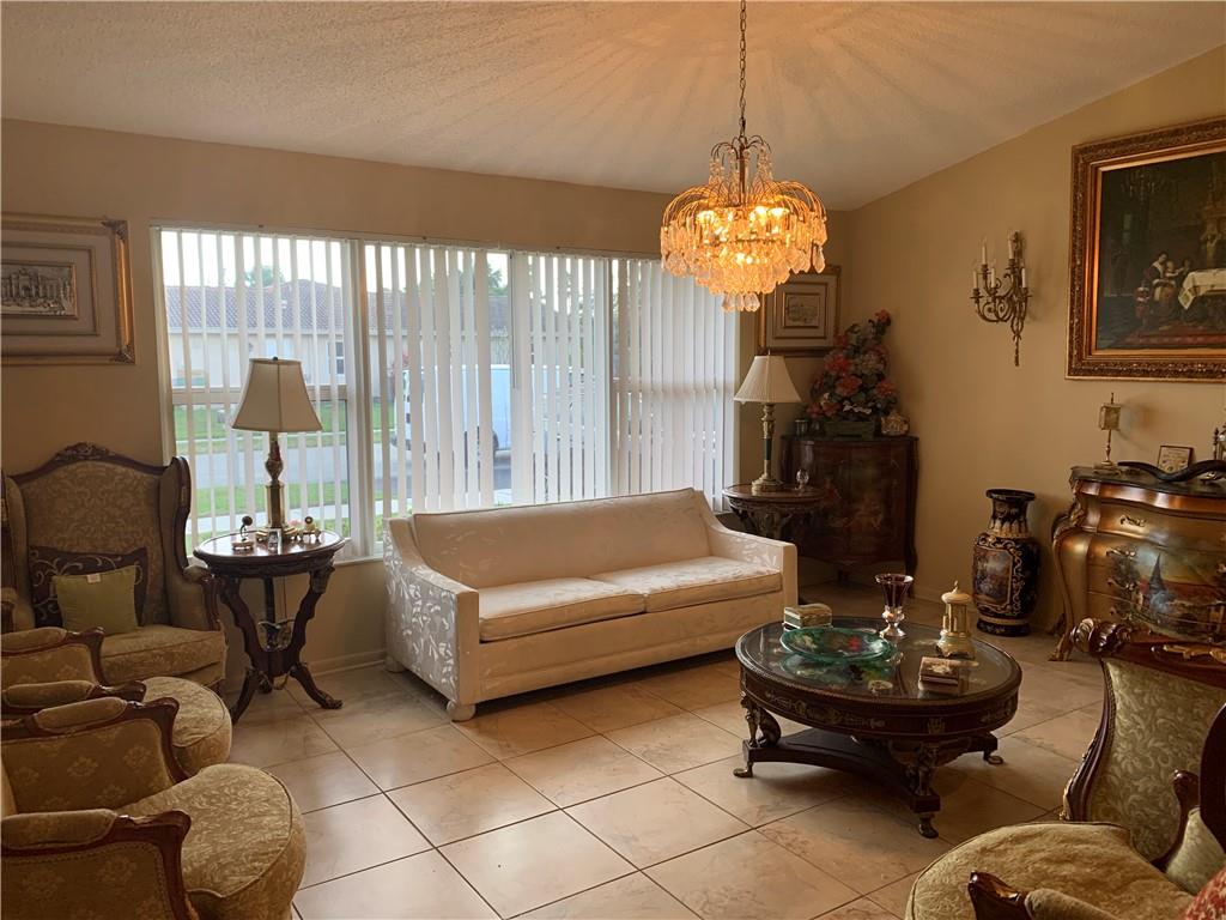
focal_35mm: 26
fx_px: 921
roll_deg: +0.8
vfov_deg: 53.1
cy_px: 460
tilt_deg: -4.6
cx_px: 613
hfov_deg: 67.3
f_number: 1.8
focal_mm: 4.25
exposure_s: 1/120
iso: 80
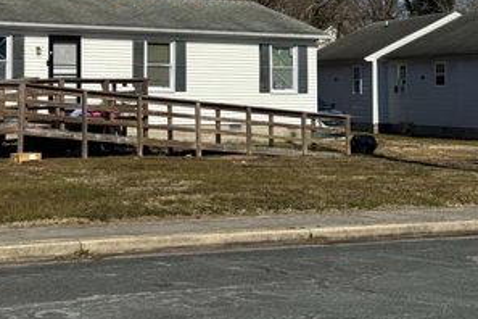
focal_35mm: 84
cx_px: 82
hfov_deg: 23.8
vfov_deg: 16.1
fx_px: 1115
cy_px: 52
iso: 64
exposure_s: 1/7937
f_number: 1.78
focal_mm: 6.76
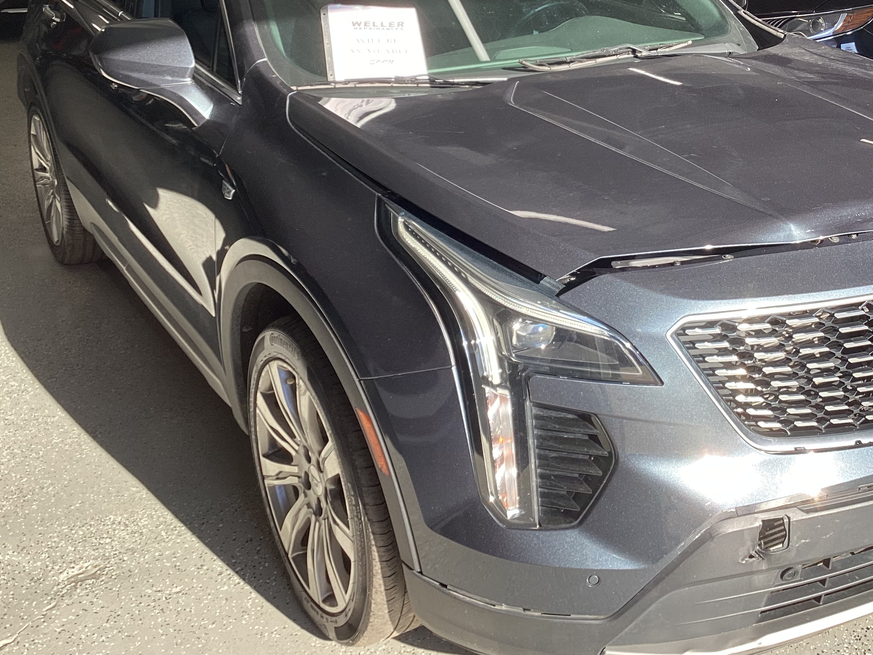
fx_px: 1084
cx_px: 542
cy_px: 235
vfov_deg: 33.4
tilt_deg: -19.4
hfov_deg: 43.5
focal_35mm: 43
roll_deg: +0.4
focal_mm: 3.3
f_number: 2.4
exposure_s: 1/122
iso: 25
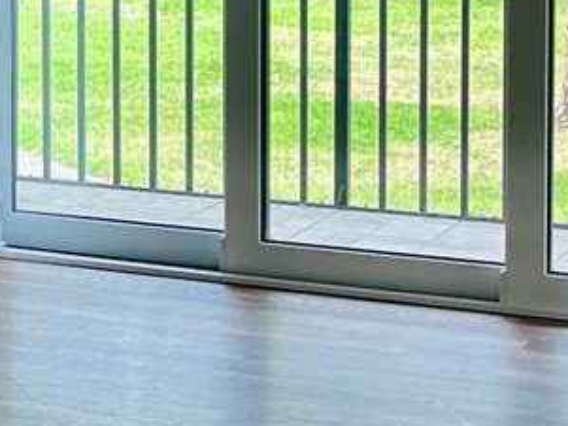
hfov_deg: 13.4
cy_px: -94
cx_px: -300
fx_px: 2265
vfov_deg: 10.6
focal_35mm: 138
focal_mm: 5.1
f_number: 1.6
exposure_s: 1/60
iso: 80
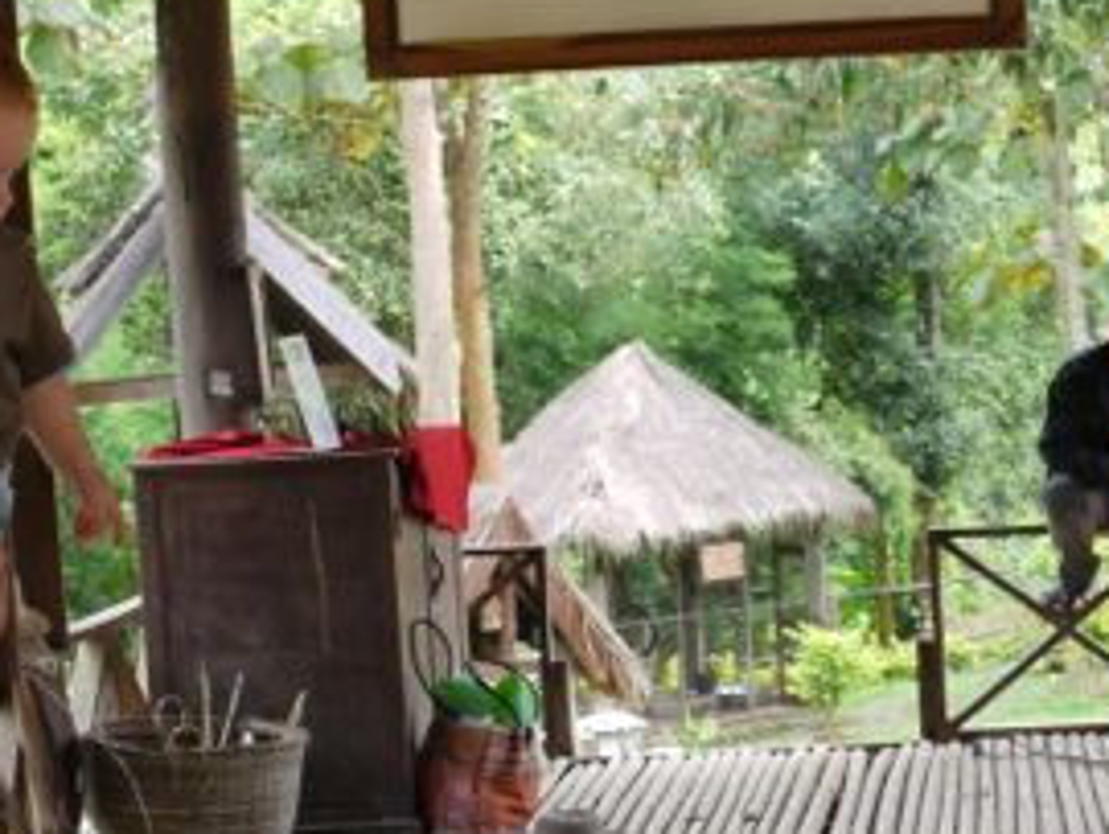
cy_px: 694
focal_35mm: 109
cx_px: 842
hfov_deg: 17.9
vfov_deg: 13.5
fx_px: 3495
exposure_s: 1/60
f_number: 4.7
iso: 125
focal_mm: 23
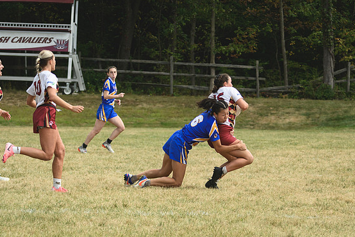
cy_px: 150
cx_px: 269
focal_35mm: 352
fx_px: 3473
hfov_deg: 5.8
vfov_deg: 3.9
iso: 250
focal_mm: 150
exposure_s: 1/1000
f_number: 5
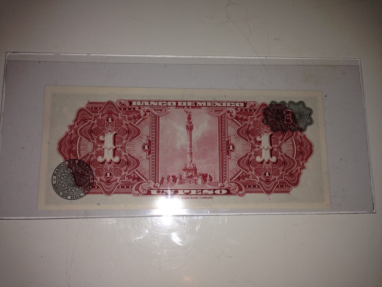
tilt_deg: -80.2
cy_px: 144
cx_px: 191
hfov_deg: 55.3
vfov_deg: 43.0
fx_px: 364
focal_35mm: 33
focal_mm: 4.12
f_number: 2.4
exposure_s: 1/212
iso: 50
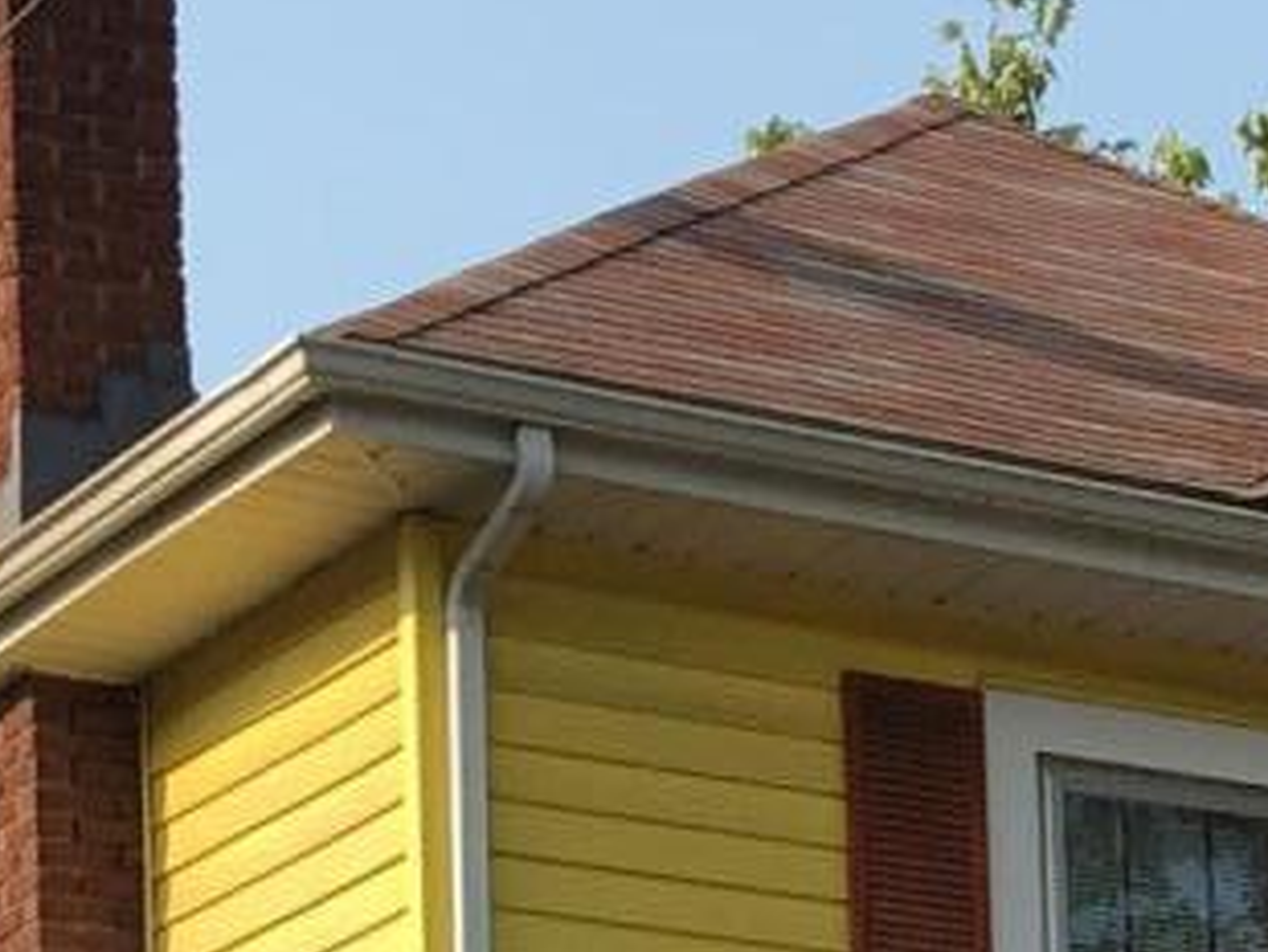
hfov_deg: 10.5
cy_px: 2264
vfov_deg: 7.4
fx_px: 6855
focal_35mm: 187
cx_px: 1149
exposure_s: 1/845
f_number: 2.2
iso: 25
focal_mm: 4.15
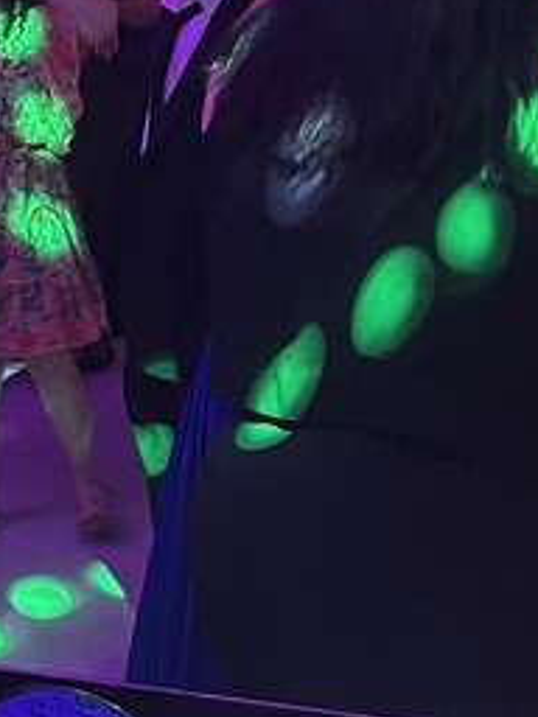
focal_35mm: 104
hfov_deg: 14.1
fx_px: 2155
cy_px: 367
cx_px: 76
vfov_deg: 18.9
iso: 640
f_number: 1.5
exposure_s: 1/25
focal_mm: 5.7
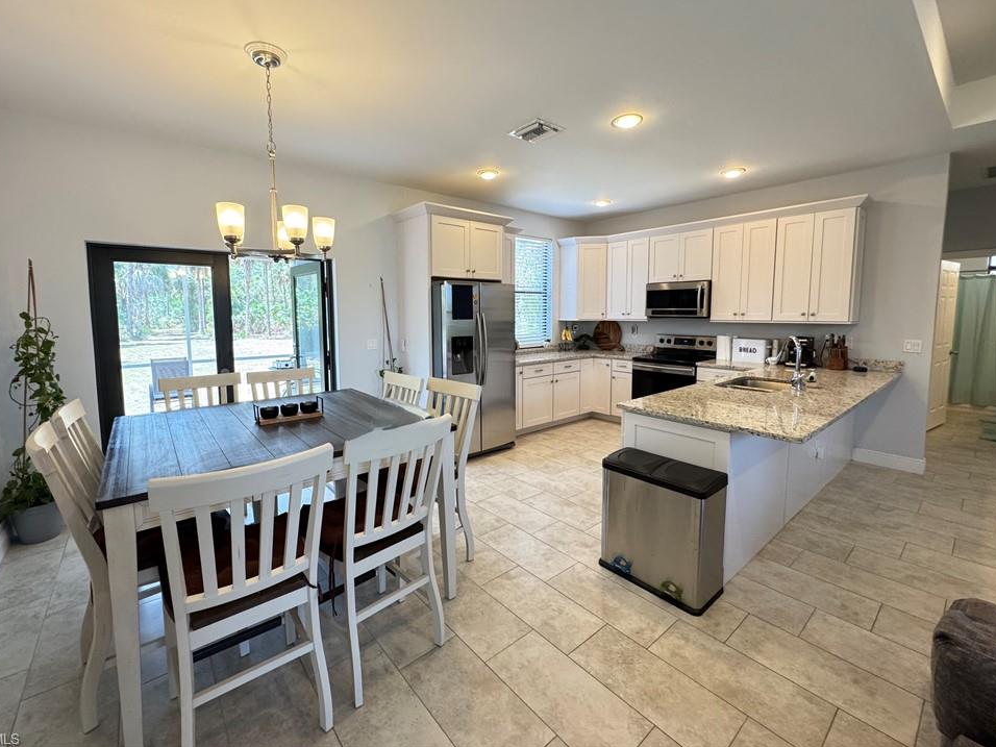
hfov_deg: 98.1
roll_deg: +0.6
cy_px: 349
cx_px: 476
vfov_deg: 81.6
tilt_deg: -4.7
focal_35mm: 15
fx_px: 432
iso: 250
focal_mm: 2.22
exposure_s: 1/120
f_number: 2.2
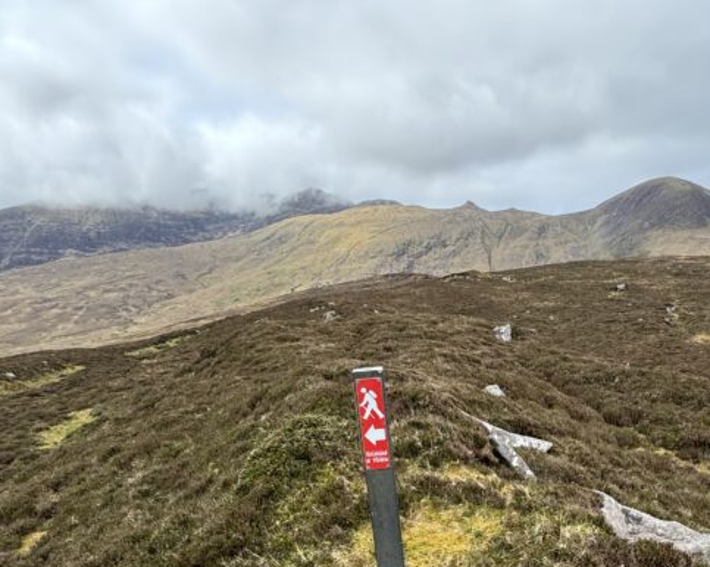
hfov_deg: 59.3
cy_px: 516
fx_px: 609
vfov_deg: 45.1
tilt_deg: -21.4
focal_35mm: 29
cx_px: 465
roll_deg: -0.4
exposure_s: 1/344
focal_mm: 2.22
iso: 40
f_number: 2.2
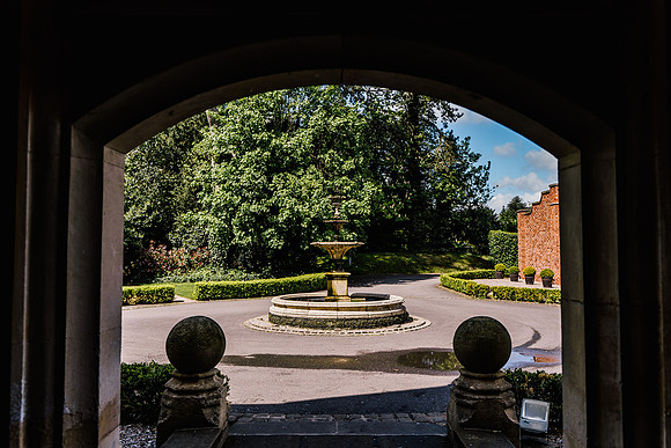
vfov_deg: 44.7
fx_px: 544
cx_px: 336
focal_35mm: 29
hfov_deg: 63.3
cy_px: 224
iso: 125
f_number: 5
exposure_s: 1/250
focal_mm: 28
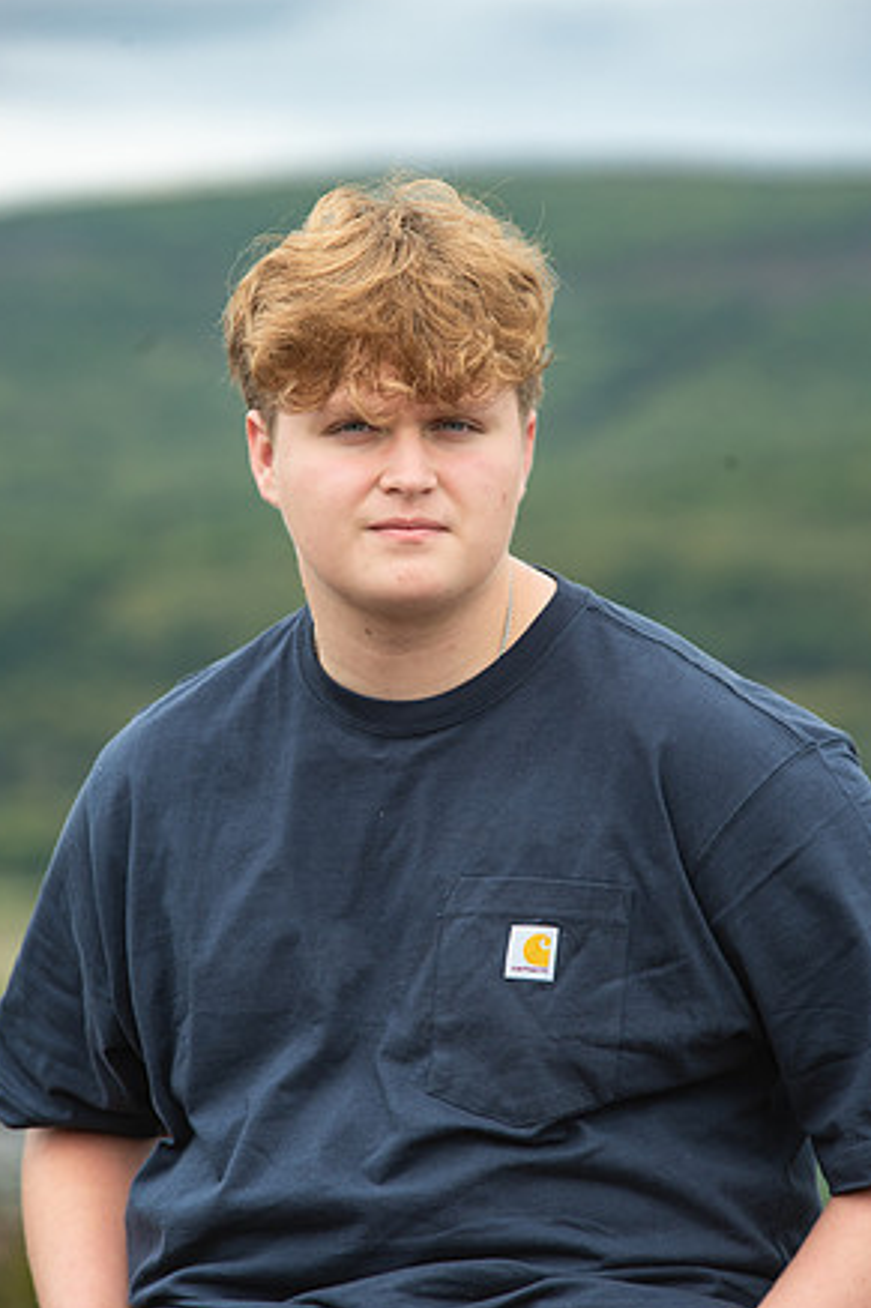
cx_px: 431
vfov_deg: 10.0
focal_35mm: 206
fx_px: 7481
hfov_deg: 6.7
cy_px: 658
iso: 320
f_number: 5.6
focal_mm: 200
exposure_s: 1/320
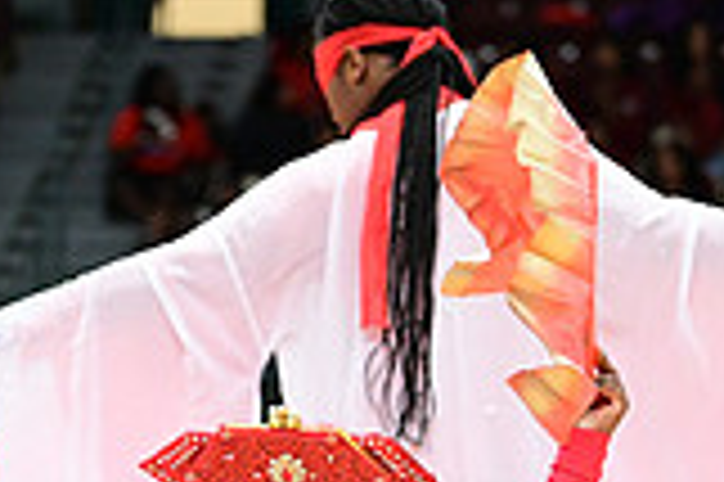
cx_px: 270
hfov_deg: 6.7
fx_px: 6148
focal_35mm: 306
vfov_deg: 4.4
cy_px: 829
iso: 6400
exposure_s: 1/1000
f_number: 3.2
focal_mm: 85
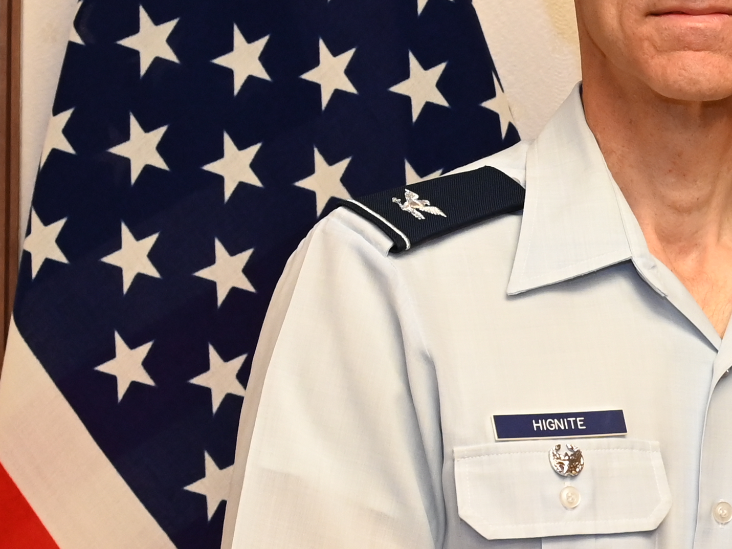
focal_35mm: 195
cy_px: 358
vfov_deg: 7.6
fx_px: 4123
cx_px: 1295
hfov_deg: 9.7
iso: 2000
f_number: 5.6
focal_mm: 48
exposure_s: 1/100
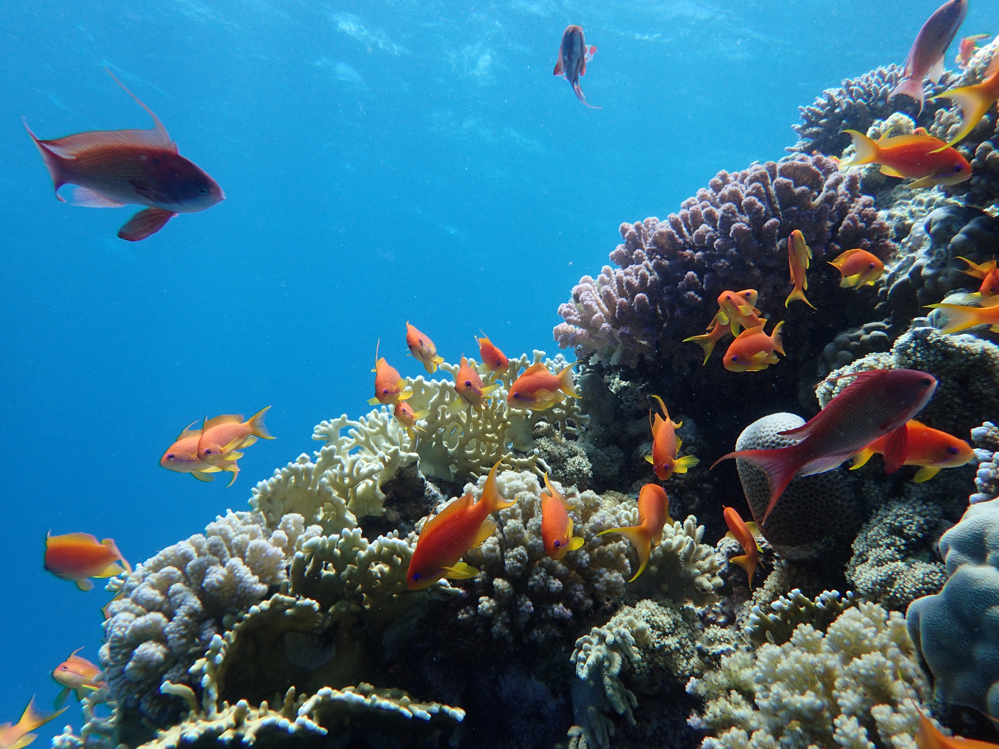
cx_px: 500
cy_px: 374
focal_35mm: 25
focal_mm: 4.5
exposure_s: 1/500
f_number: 2.8
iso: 100
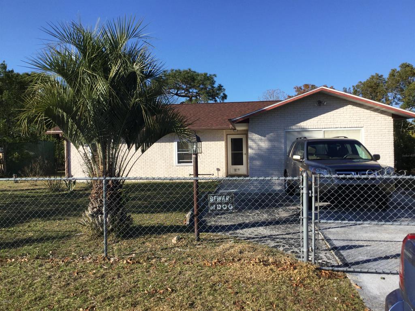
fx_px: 372
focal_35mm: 31
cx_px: 208
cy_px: 156
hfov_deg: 58.4
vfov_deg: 45.4
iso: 25
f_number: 2.4
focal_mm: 3.3
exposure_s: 1/1058
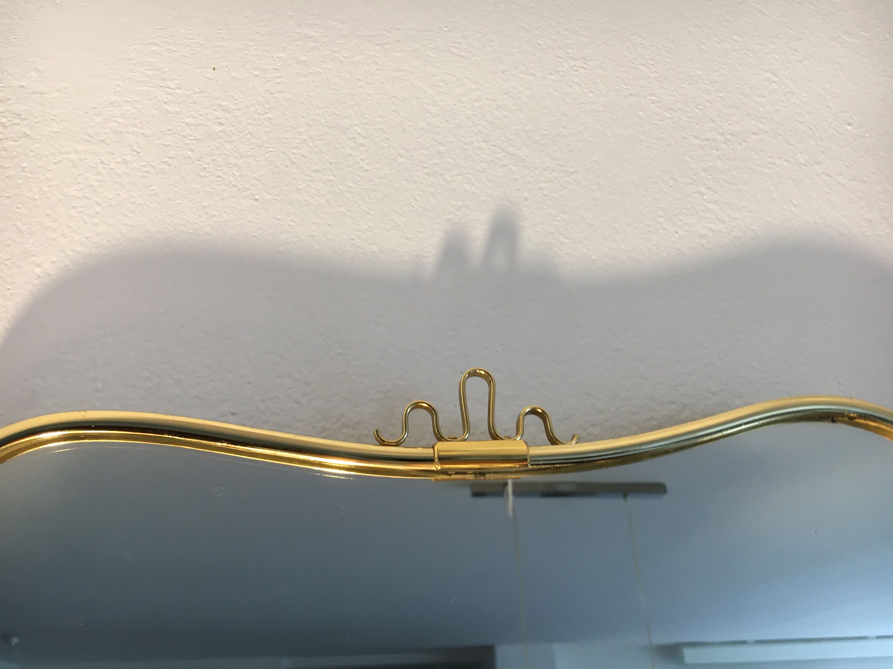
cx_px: 446
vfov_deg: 48.2
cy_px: 334
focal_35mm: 29
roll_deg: +1.4
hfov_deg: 61.7
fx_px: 748
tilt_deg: +28.9
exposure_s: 1/33
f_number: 2.2
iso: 80
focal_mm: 4.15
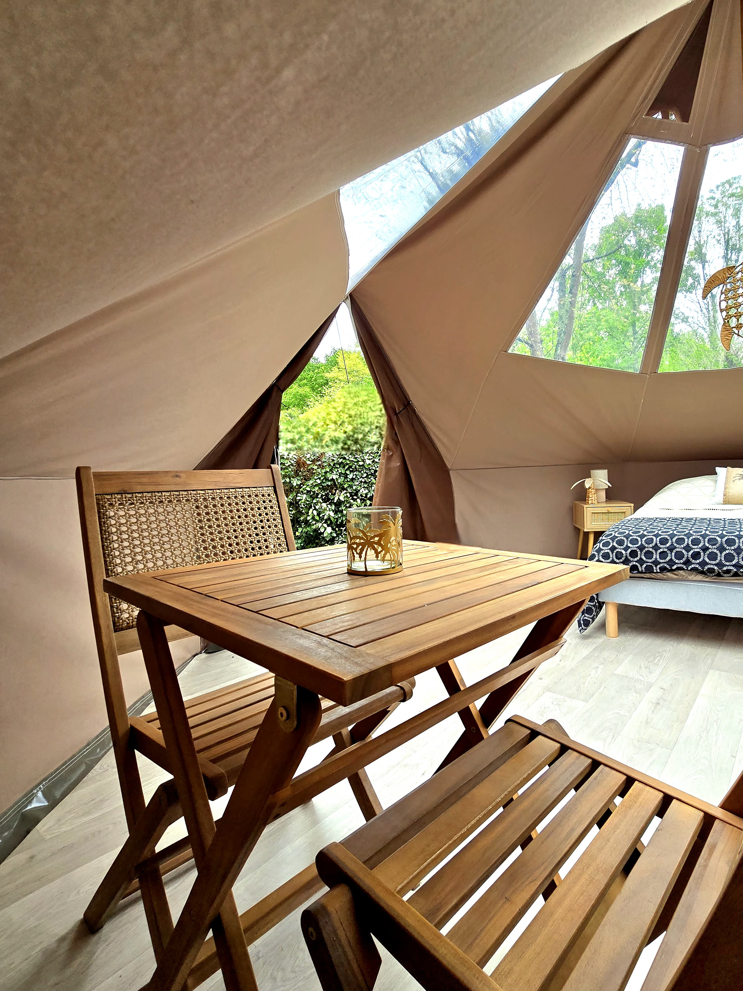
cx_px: 457
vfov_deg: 94.4
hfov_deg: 77.0
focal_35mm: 16
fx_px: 458
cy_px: 472
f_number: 2.2
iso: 50
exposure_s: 1/286
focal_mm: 2.2
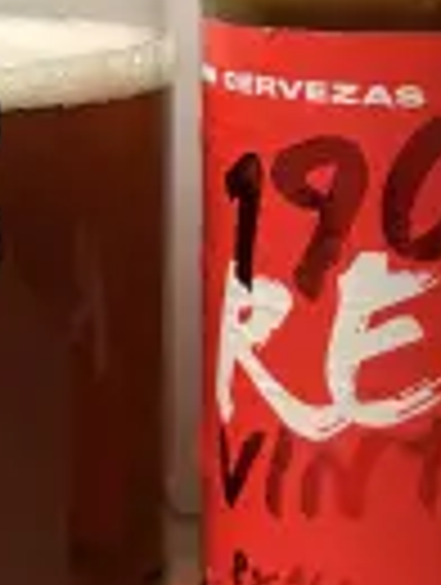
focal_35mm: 80
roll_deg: +0.6
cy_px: -9
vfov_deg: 23.3
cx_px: 135
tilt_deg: -3.5
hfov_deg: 18.4
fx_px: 1354
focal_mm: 5.96
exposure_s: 1/50
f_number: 1.6
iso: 100
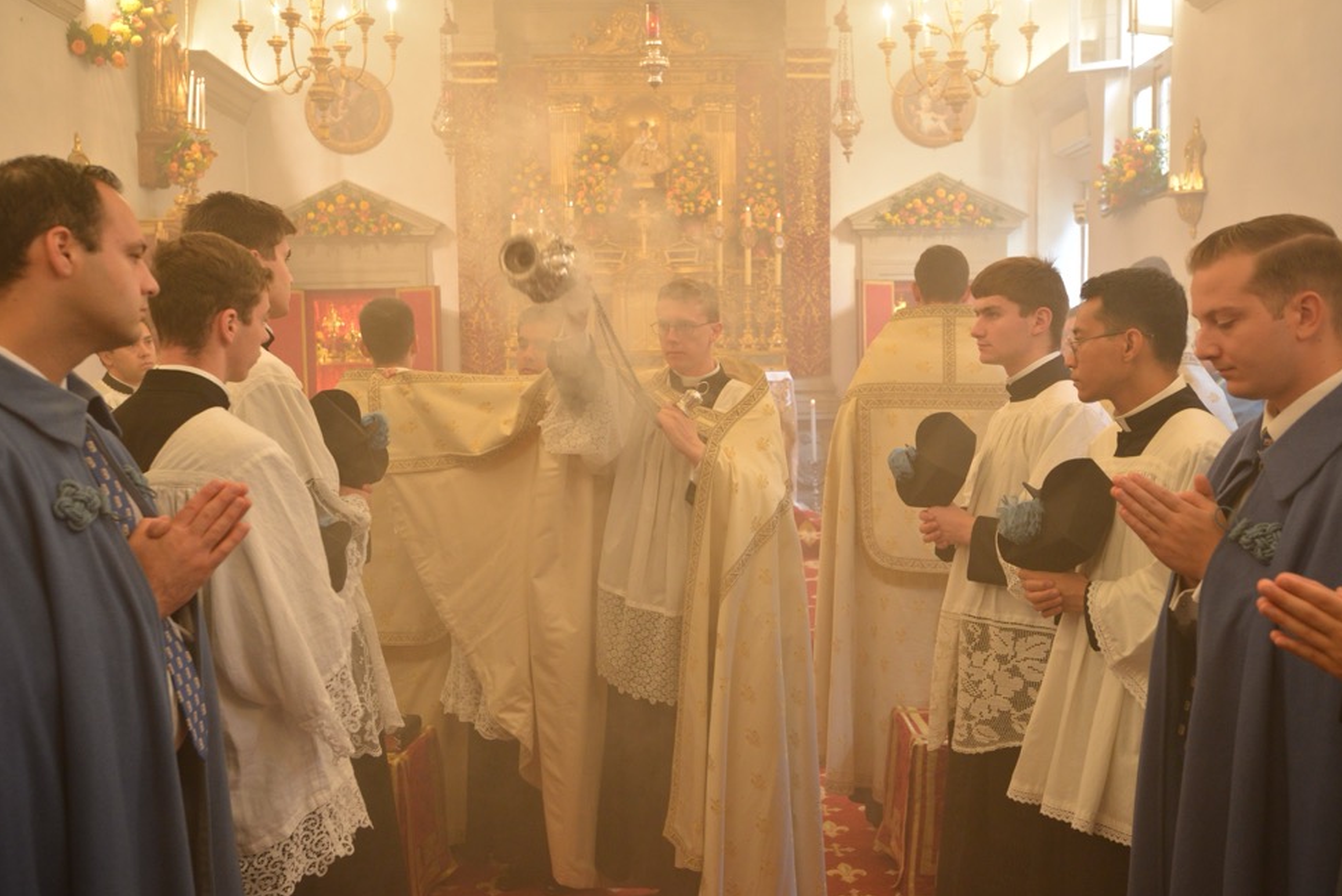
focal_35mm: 33
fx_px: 1231
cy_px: 454
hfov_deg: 57.2
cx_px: 689
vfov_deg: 40.0
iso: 1600
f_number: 4.5
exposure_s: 1/80
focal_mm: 32
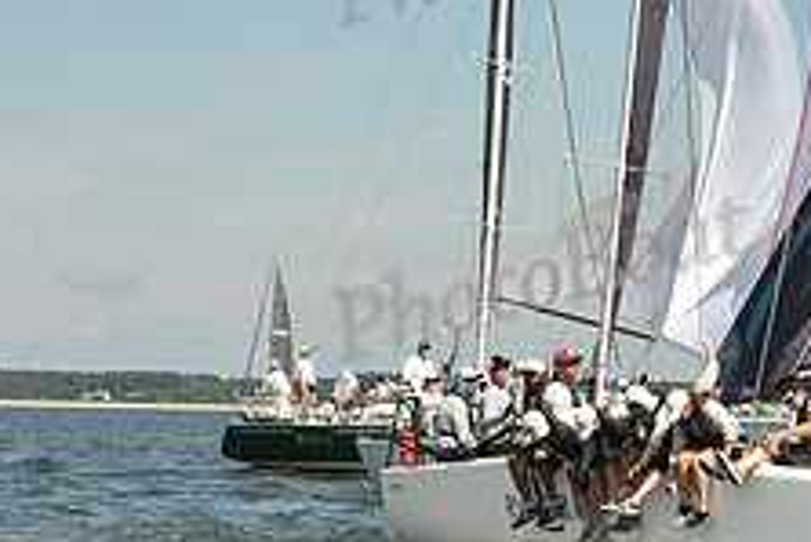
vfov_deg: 7.5
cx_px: 1036
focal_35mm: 182
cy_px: 406
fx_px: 4103
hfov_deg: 11.0
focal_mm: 70
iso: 320
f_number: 13
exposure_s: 1/640
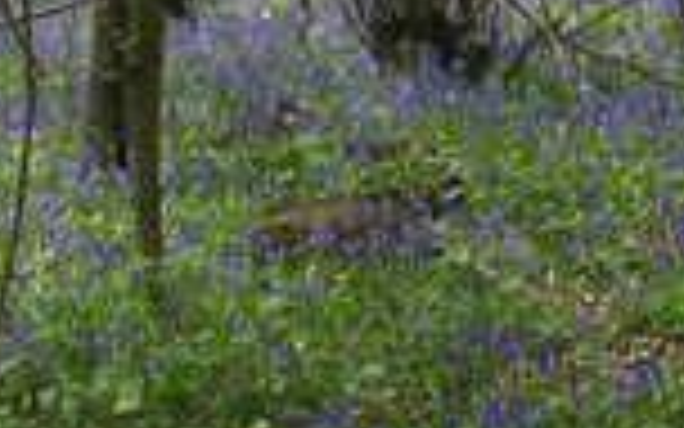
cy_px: -216
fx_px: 3206
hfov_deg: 12.2
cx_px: 454
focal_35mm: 172
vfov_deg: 7.5
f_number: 2.8
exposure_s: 1/180
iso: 50
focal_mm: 6
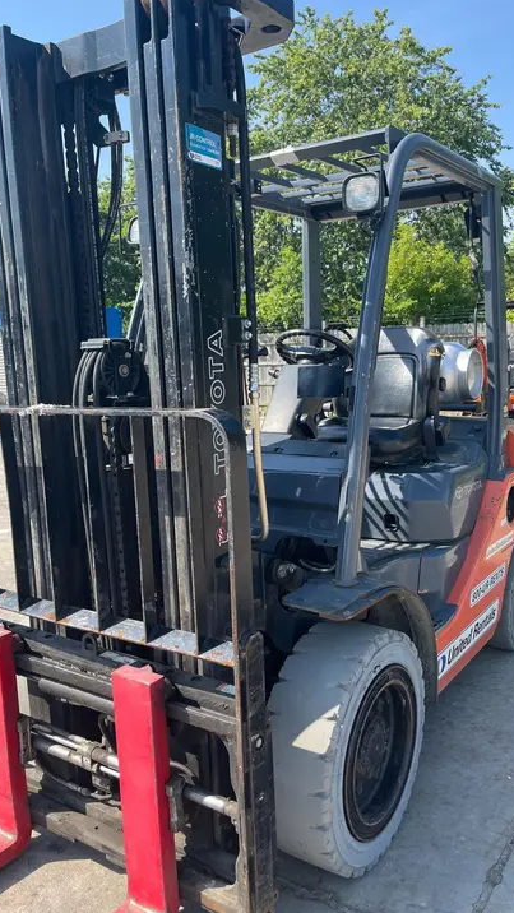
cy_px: 465
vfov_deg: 66.1
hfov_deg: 40.2
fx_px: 702
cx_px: 270
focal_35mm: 29
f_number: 1.6
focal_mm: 5.1
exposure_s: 1/1086
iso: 50
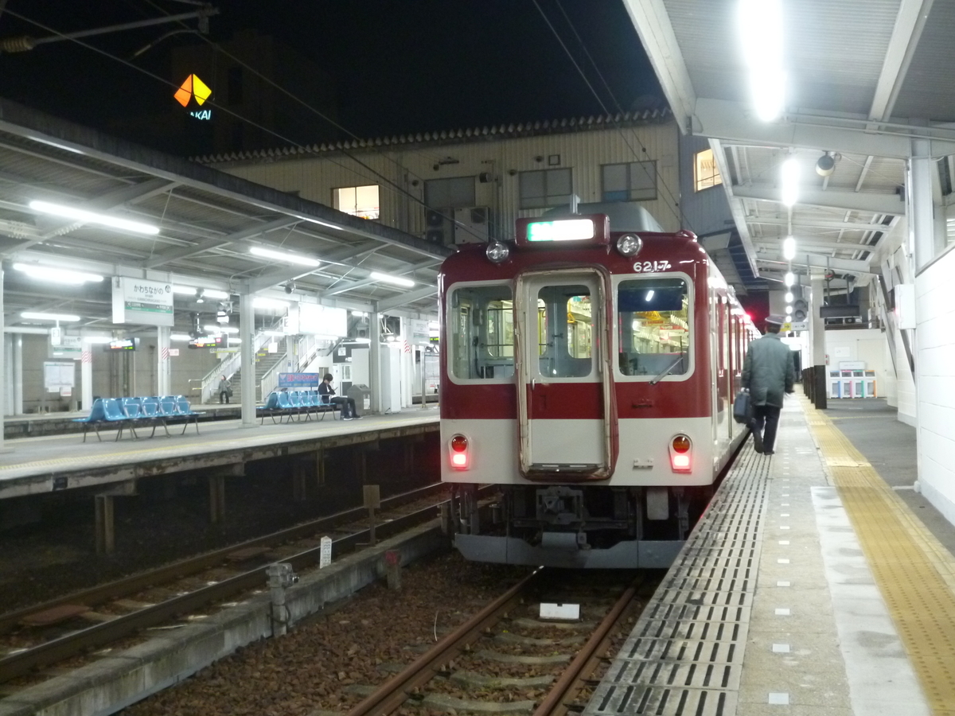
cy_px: 358
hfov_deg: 51.4
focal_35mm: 36
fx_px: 993
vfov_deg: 39.7
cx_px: 478
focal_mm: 6.4
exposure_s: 1/8
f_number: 3.5
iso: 400
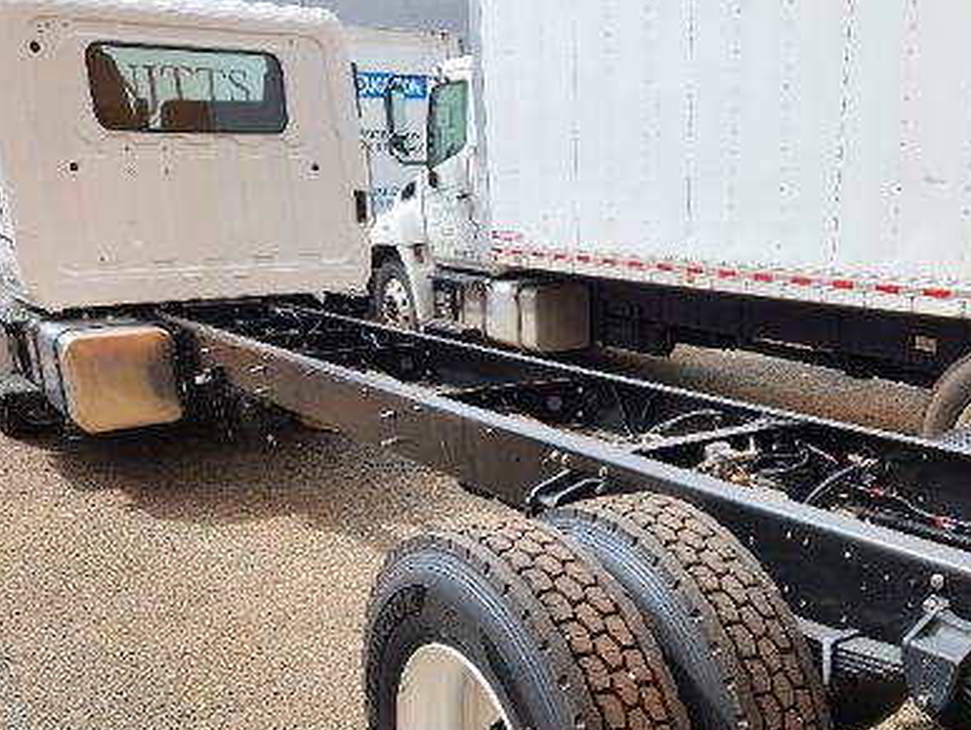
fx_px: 1067
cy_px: 542
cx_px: 600
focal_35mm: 38
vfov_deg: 36.9
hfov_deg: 48.5
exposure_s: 1/1117
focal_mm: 5.4
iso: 20
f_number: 1.8
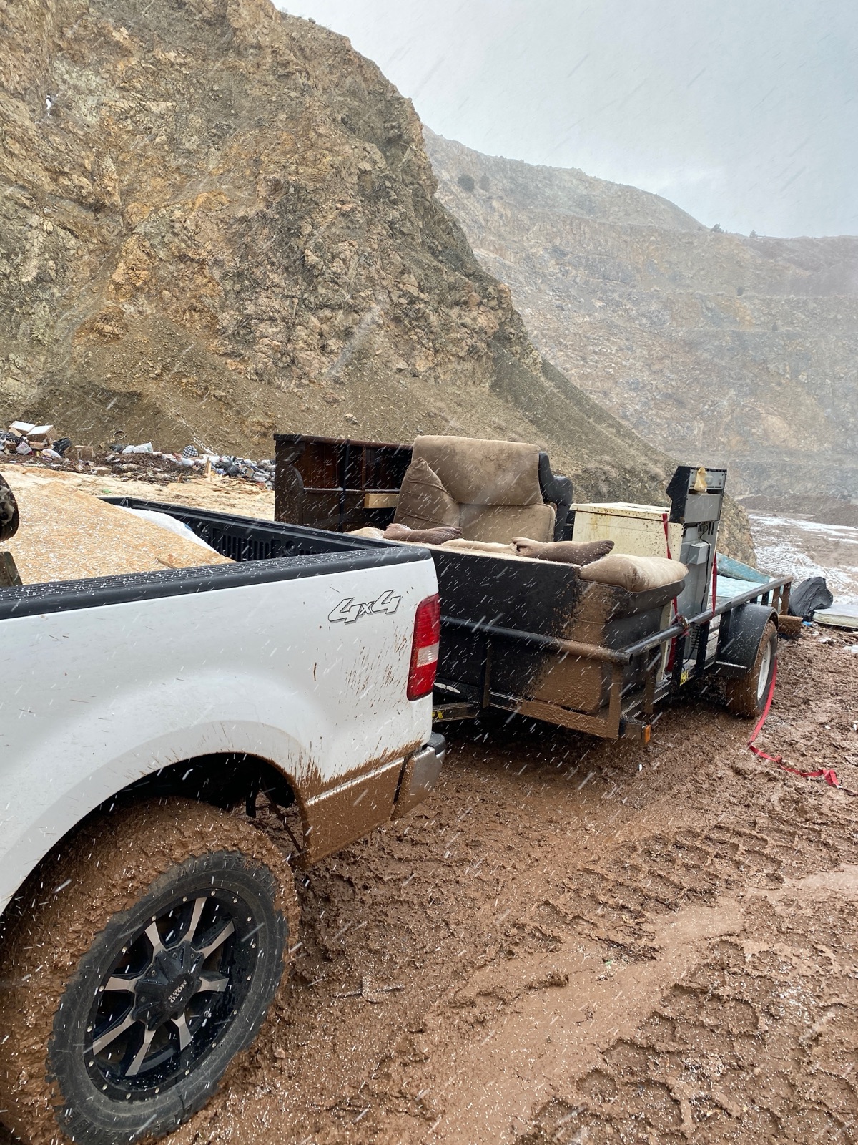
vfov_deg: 67.3
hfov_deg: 53.1
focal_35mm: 26
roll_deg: +0.0
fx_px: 859
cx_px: 429
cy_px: 572
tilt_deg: -7.3
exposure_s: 1/151
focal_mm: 4.25
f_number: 1.8
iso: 32
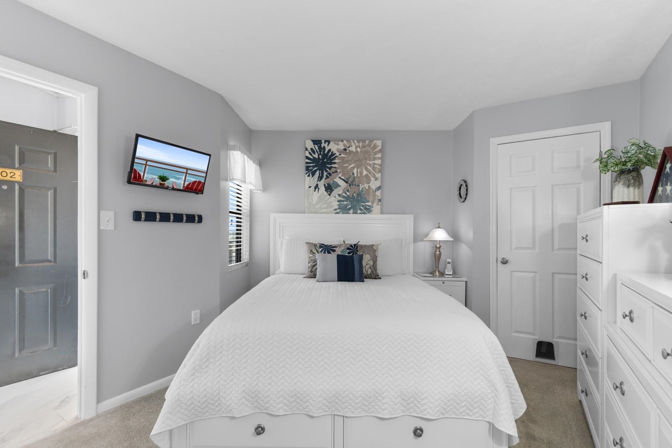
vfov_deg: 77.3
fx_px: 280
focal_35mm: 15
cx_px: 336
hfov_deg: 100.4
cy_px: 224
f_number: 4.5
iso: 100
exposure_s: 1/4
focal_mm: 10
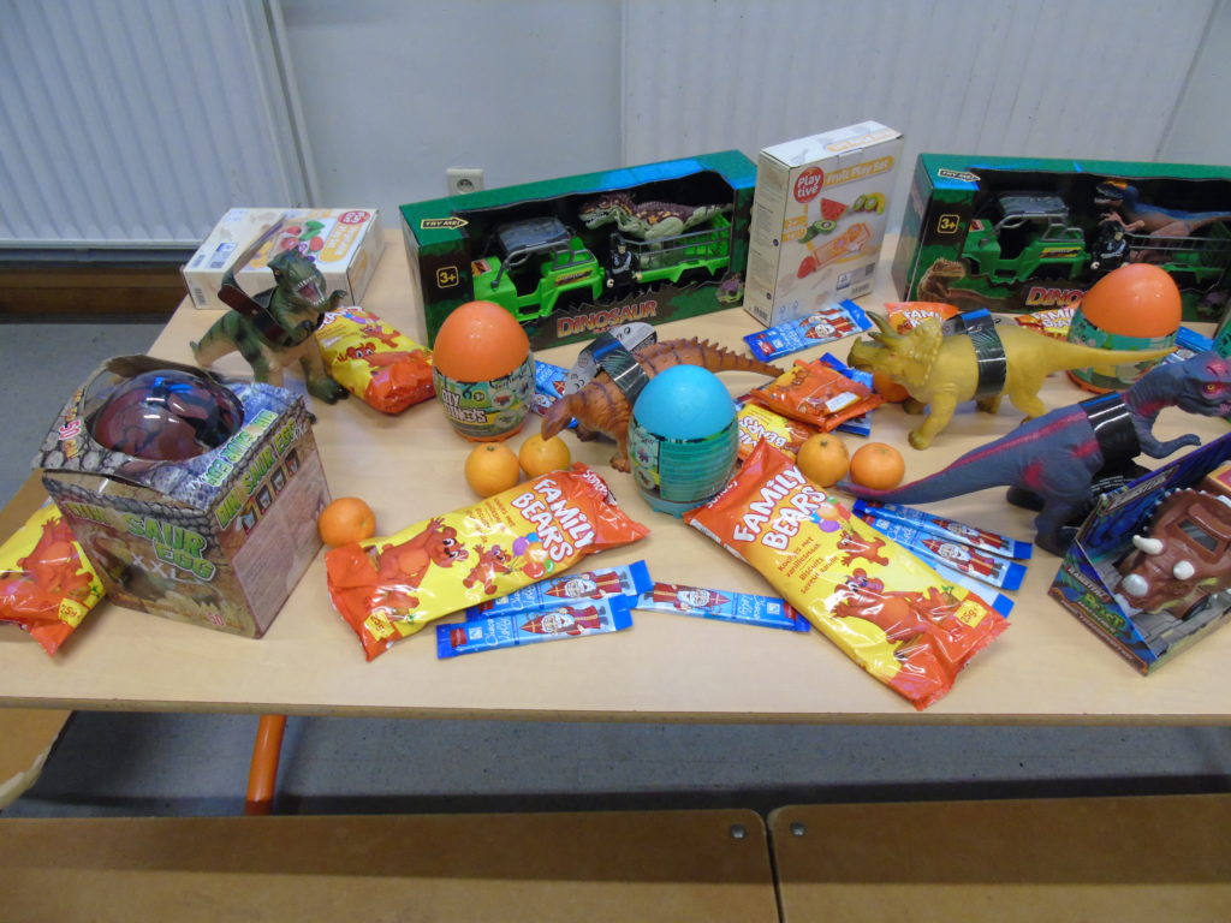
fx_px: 889
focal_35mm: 25
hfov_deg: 69.4
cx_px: 616
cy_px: 462
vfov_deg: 54.9
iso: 400
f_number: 3.4
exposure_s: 1/30
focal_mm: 4.4
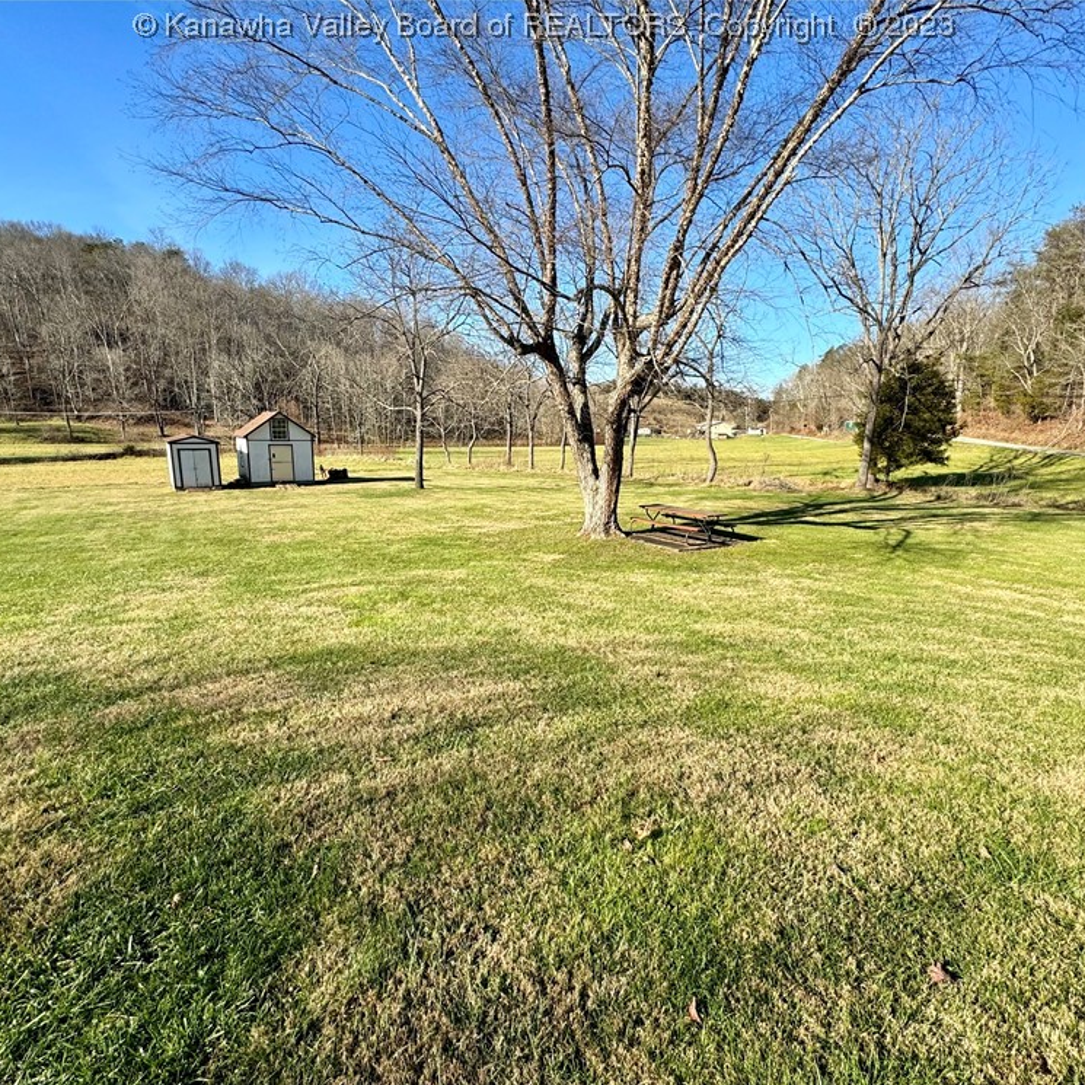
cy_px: 558
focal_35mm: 17
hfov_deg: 84.0
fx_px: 603
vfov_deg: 83.9
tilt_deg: -12.6
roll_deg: -1.2
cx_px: 543
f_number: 2.2
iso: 50
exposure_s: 1/1160
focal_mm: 2.22
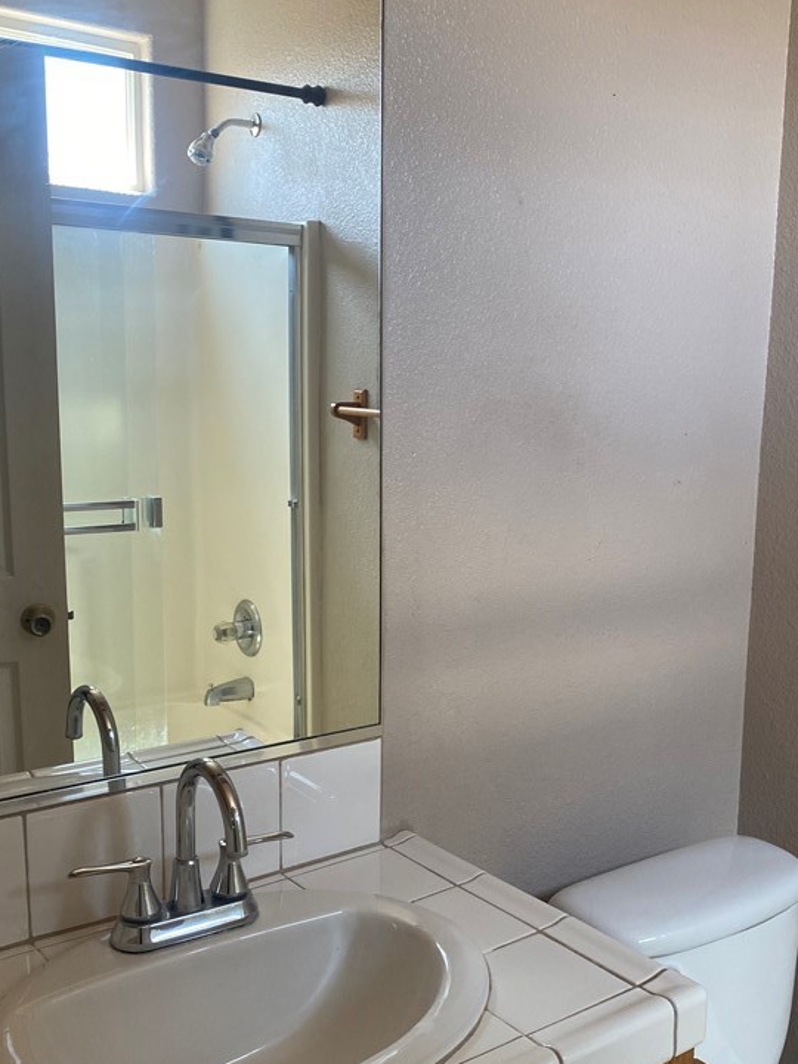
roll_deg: -0.5
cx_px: 514
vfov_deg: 50.0
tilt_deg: -9.2
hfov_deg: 38.3
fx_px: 1137
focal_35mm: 37
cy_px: 601
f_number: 1.8
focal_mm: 4.25
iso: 125
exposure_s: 1/120
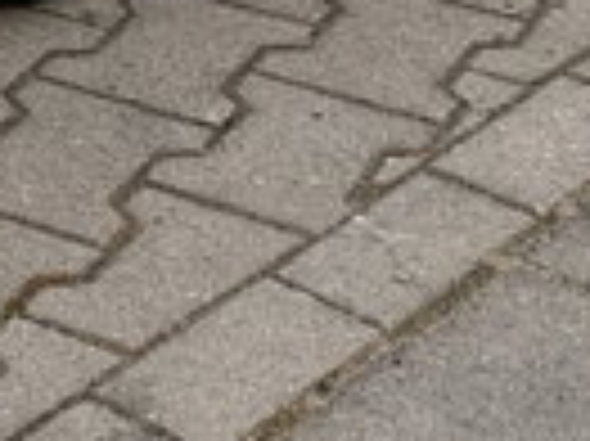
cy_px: -500
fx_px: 2605
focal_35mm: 153
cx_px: -284
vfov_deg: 9.0
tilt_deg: -15.4
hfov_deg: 12.3
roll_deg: +2.9
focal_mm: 4.25
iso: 25
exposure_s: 1/122
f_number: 1.8
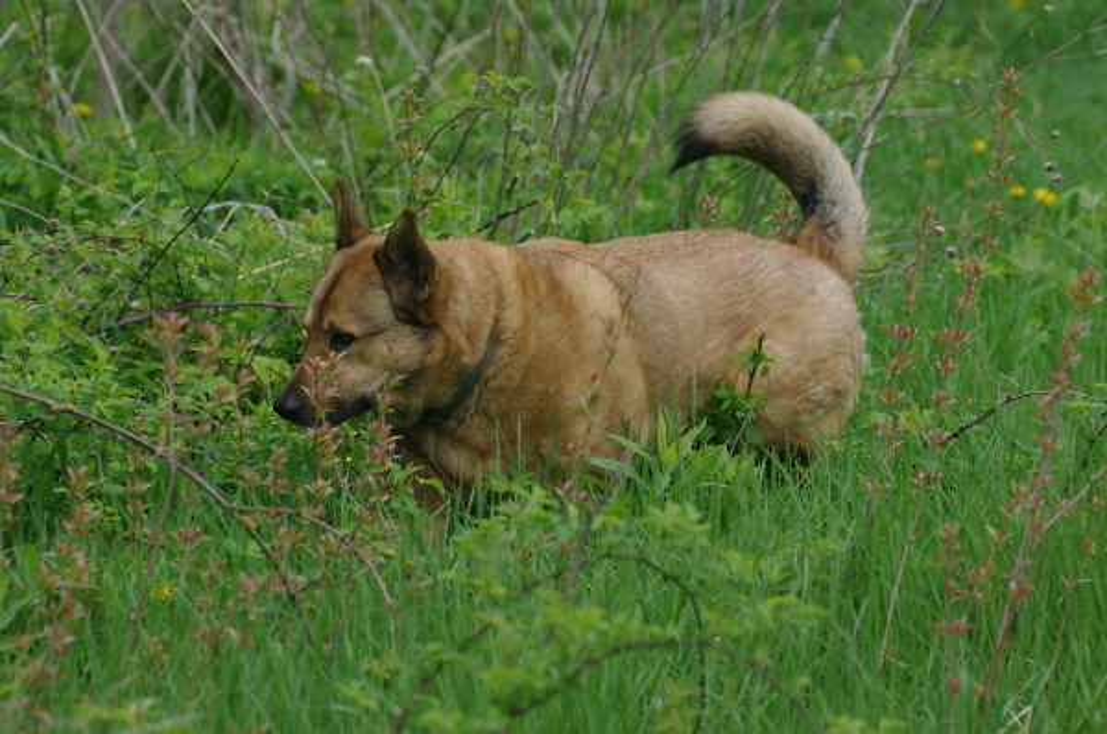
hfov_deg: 7.2
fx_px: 8750
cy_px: 367
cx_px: 554
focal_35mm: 285
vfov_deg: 4.8
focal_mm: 190
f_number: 8
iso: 800
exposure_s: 1/350
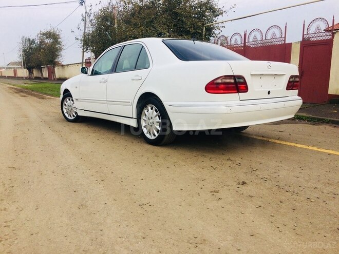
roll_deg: +0.5
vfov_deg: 48.2
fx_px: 284
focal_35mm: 29
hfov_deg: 61.7
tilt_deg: -10.9
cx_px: 170
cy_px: 127
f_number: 2.2
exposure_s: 1/500
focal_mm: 4.15
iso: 32
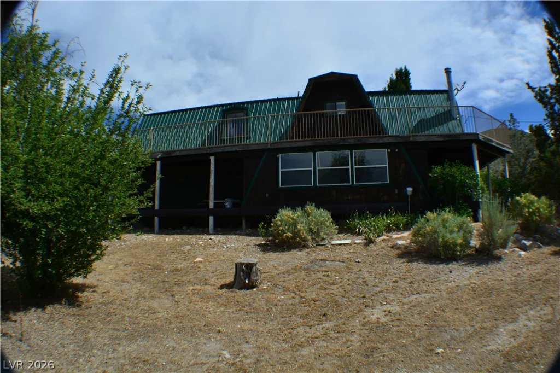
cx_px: 280
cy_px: 186
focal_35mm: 33
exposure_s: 1/200
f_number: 13
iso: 100
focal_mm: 22
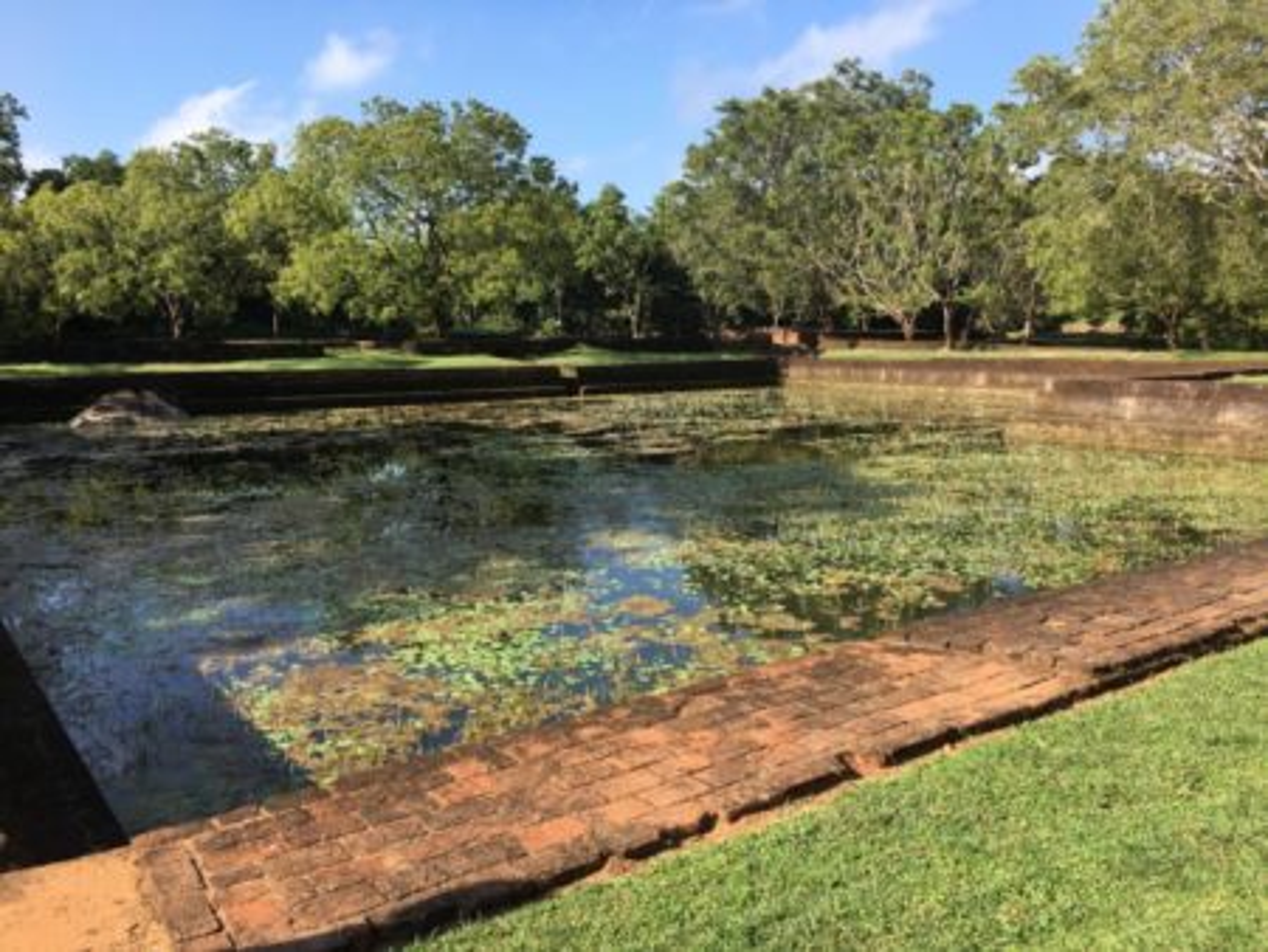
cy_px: 476
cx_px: 634
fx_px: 1063
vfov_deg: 48.3
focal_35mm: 29
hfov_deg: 61.6
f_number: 2.2
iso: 25
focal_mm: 4.15
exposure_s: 1/754
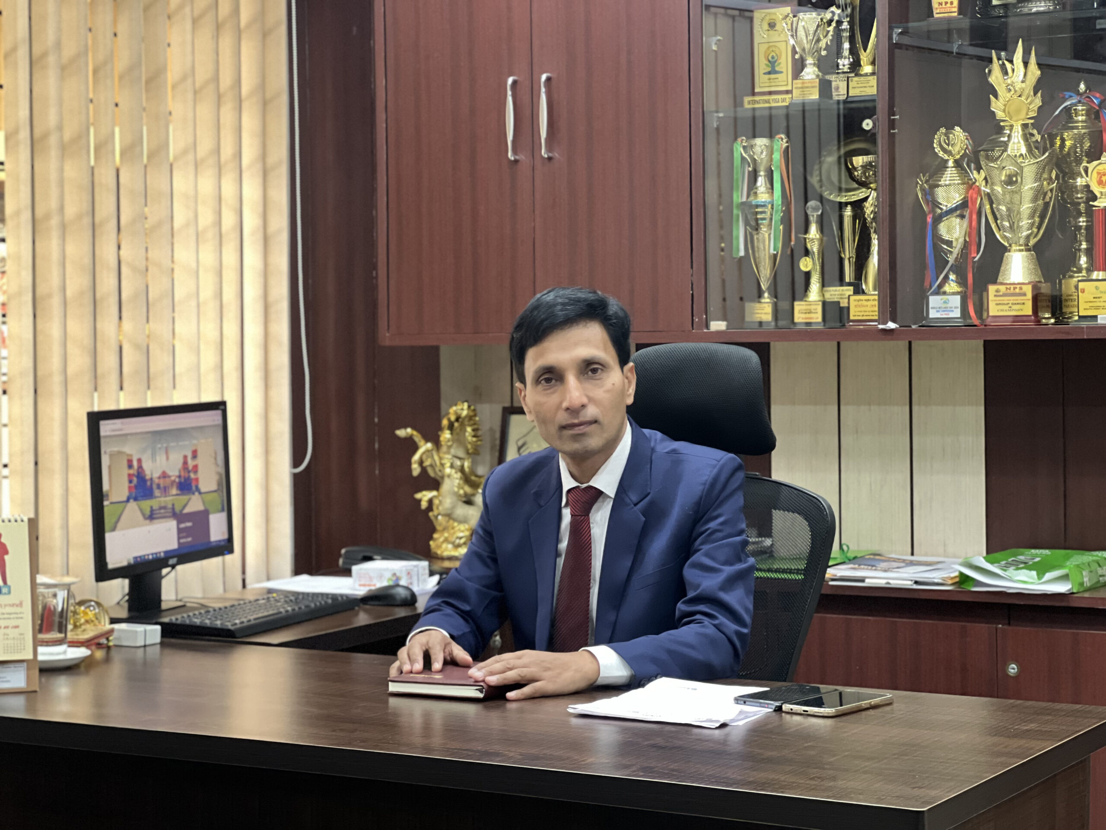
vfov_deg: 19.1
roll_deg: +0.9
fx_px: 2460
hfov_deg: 25.3
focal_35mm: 77
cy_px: 415
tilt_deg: -0.6
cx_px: 553
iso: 500
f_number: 2.8
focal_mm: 9
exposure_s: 1/14
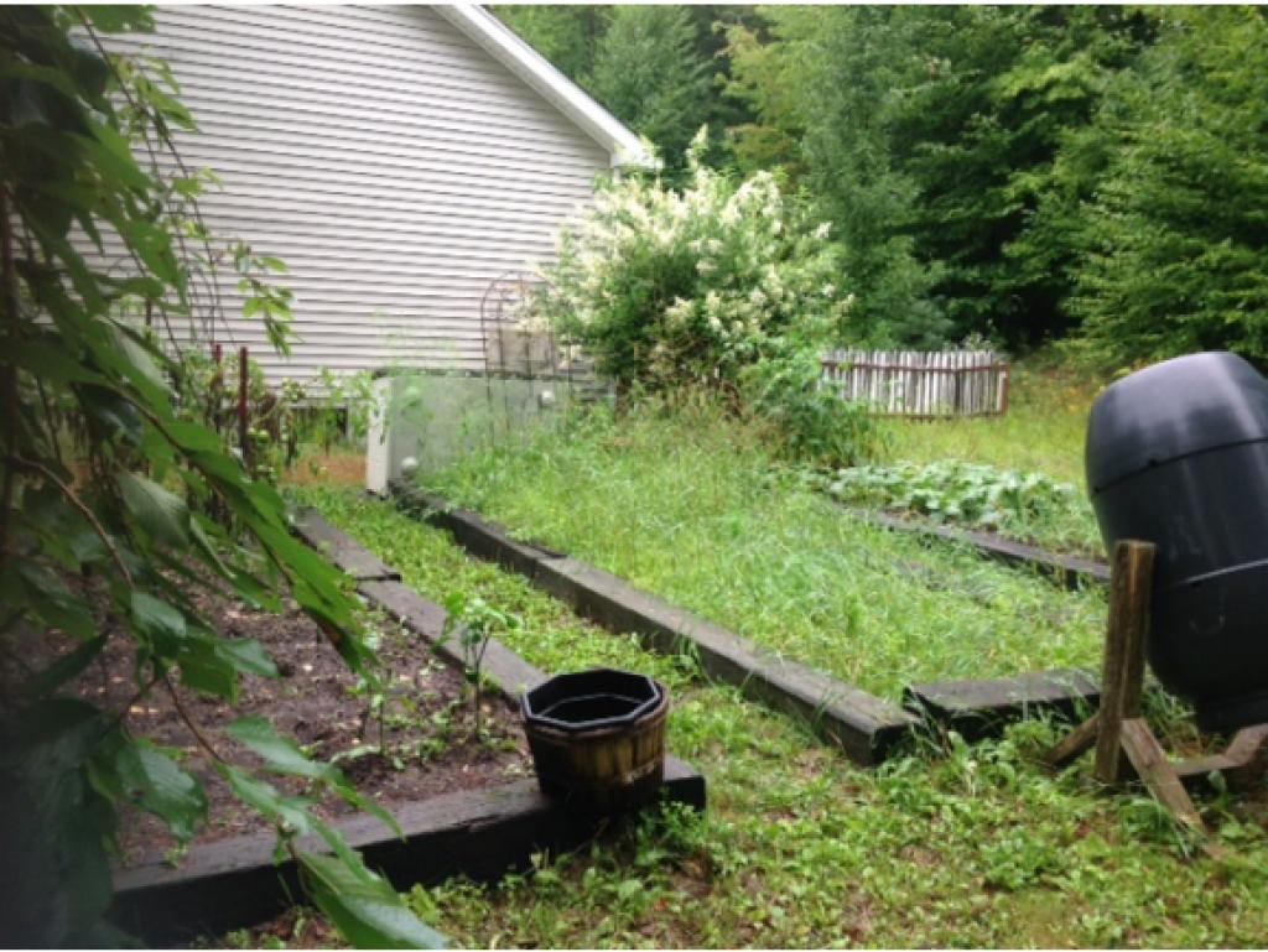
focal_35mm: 35
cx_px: 634
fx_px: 1283
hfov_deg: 52.6
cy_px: 476
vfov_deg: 40.7
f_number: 2.4
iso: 64
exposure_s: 1/60
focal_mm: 4.28
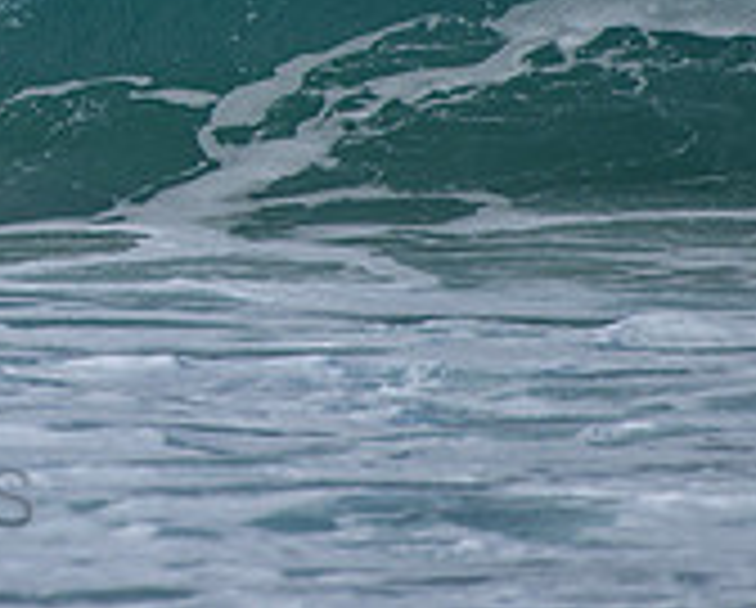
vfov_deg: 0.9
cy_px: -259
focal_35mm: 1639
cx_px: -315
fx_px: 36736
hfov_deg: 1.2
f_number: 5.6
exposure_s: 1/2000
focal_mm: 500
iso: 180
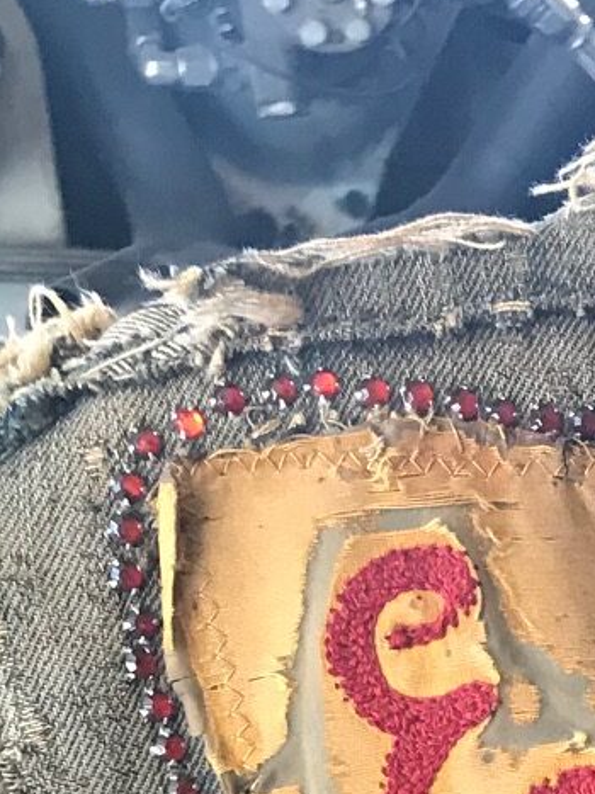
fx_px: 2774
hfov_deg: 11.4
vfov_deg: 13.4
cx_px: 1066
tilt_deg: -20.8
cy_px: 1702
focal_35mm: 121
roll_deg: +5.6
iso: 40
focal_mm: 3.99
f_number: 1.8
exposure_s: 1/24
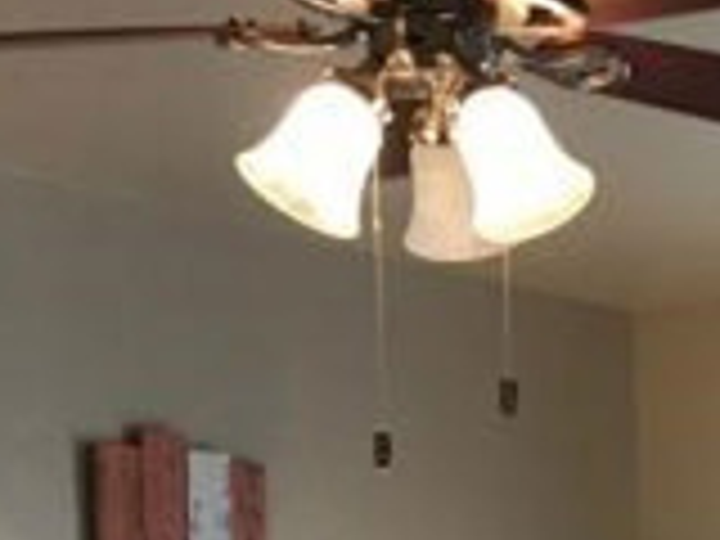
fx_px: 2330
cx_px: 1094
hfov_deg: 16.0
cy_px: 945
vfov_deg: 12.2
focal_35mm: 112
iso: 25
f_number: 1.8
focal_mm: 3.99
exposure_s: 1/40
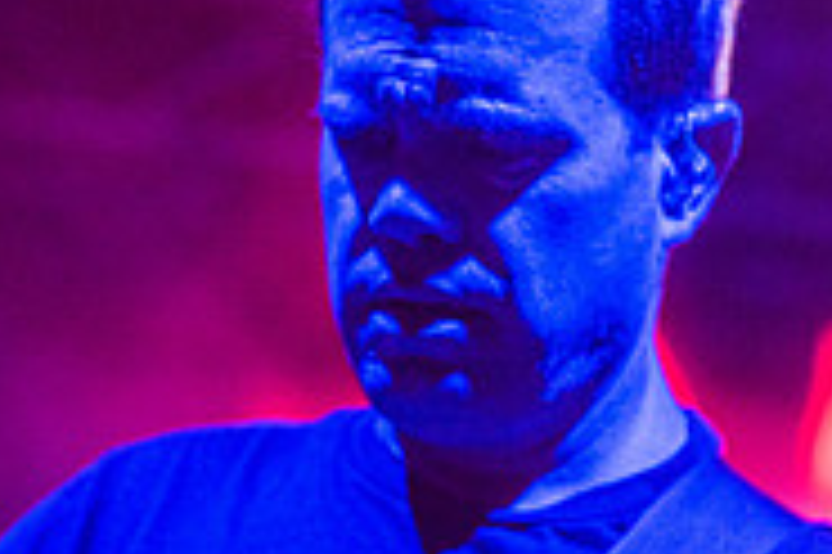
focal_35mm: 377
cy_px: 831
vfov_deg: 3.6
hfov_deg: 5.5
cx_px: 540
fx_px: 8705
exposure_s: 1/800
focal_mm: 120
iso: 2000
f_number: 4
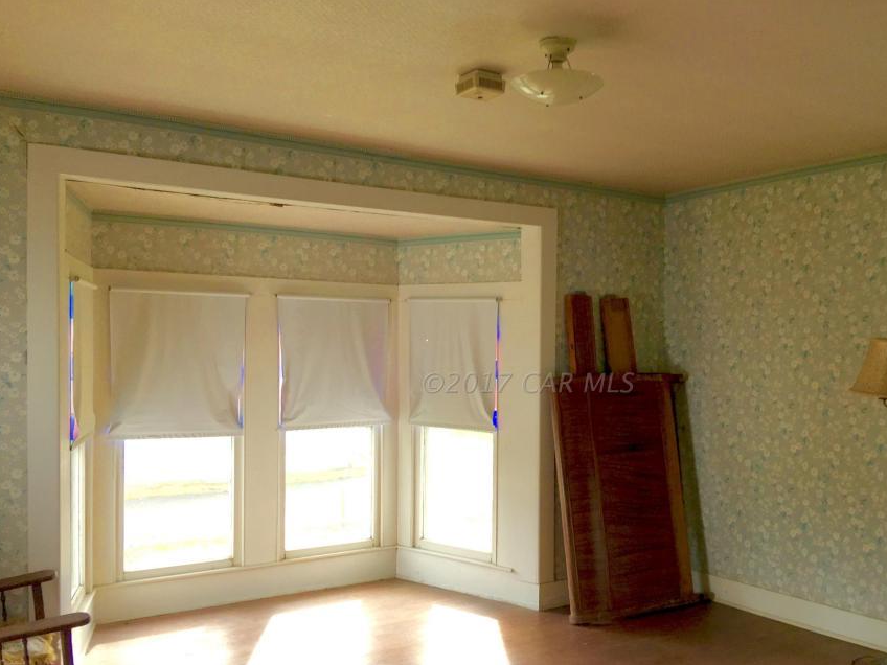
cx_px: 528
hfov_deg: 52.3
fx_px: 897
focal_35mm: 35
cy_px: 383
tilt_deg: -1.3
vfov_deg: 40.6
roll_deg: -0.8
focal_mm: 4.15
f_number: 2.2
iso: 32
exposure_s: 1/60
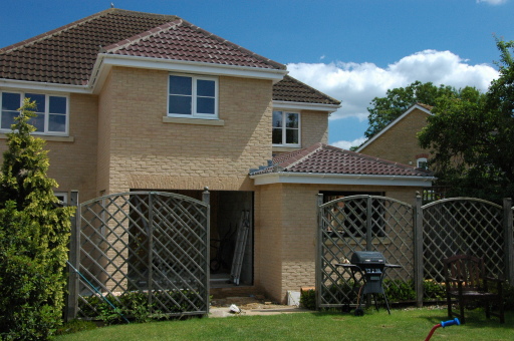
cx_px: 257
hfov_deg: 49.6
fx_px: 556
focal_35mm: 39
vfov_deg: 34.1
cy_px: 170
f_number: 11
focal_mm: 26
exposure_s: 1/350
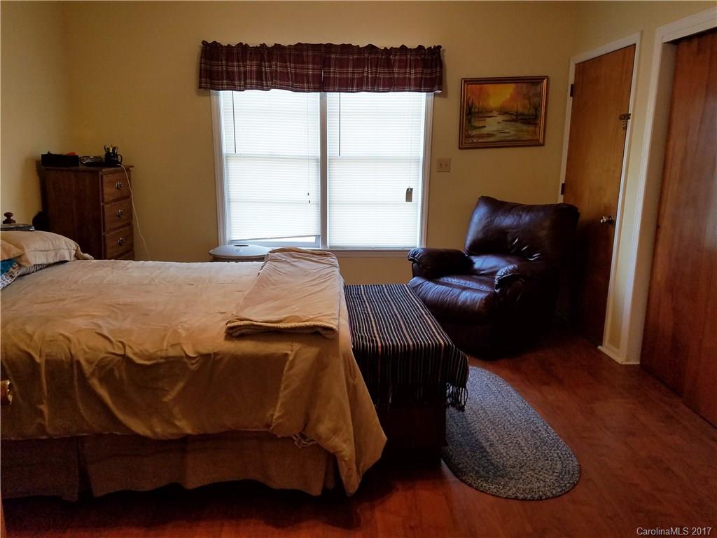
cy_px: 269
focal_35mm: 26
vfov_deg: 53.1
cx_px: 358
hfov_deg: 67.3
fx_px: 539
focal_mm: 4.2
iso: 80
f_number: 1.7
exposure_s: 1/60
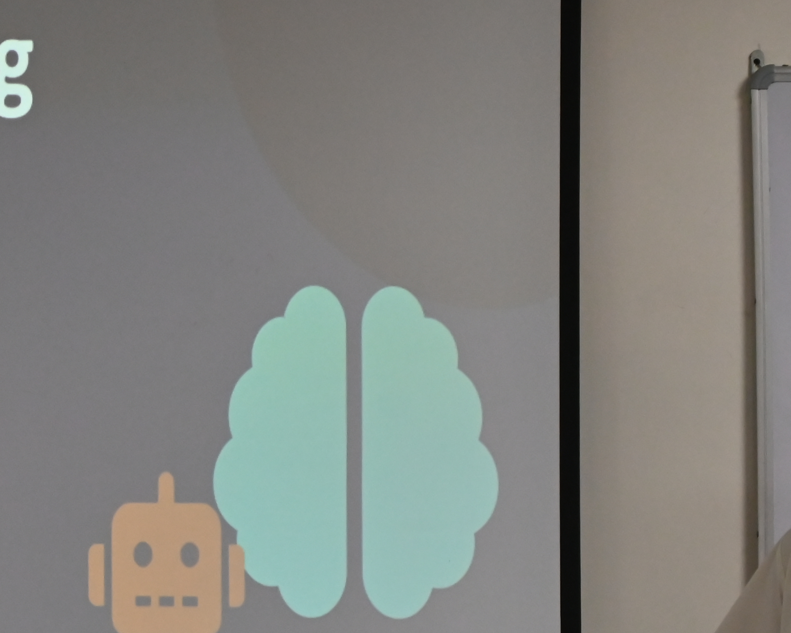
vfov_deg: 4.2
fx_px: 8568
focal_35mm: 366
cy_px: 446
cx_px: -74
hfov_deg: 5.3
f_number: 6.3
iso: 2000
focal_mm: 115
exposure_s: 1/125
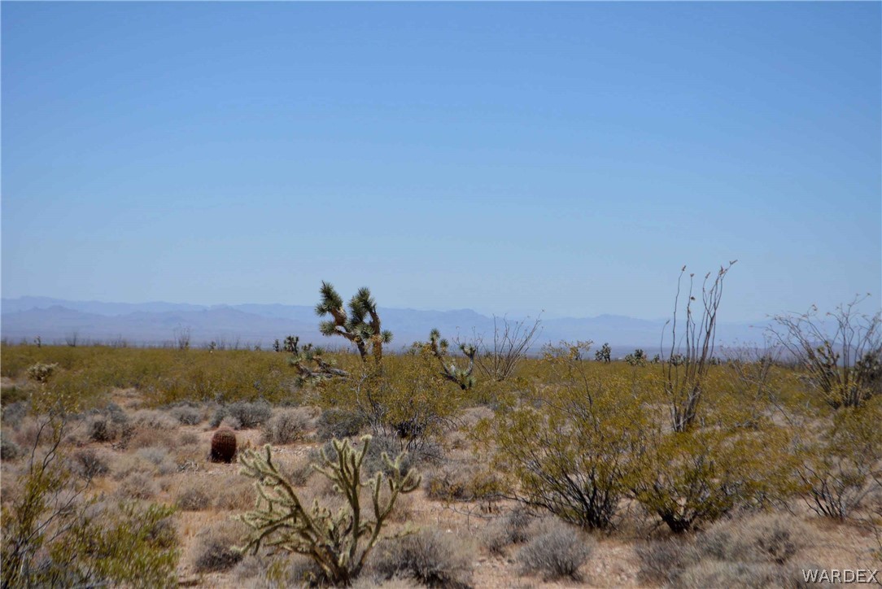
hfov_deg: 24.6
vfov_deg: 16.6
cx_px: 441
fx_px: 2022
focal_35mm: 82
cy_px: 294
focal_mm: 55
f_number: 7.1
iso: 400
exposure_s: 1/2000
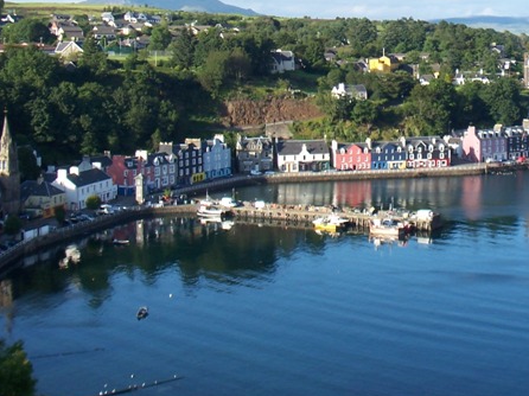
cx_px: 416
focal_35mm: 70
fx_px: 1069
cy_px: 81
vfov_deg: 20.8
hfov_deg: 27.3
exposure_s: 1/250
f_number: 3.9
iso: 64
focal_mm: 6.4
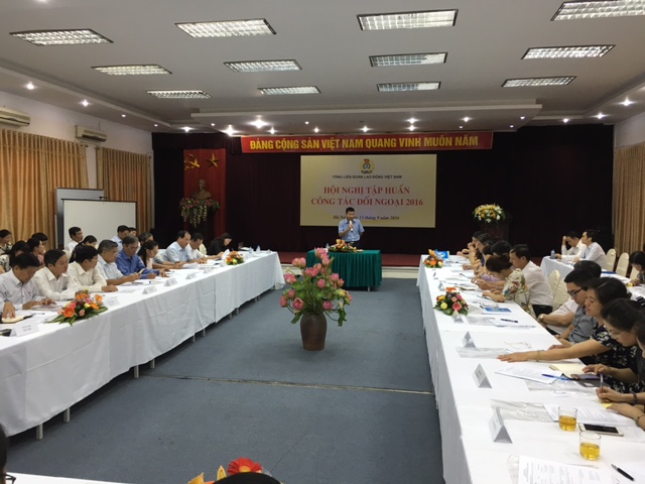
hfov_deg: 61.7
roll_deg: -0.5
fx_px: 540
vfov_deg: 48.2
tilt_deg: -4.2
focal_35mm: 29
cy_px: 242
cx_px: 322
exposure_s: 1/33
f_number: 2.2
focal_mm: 4.15
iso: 80
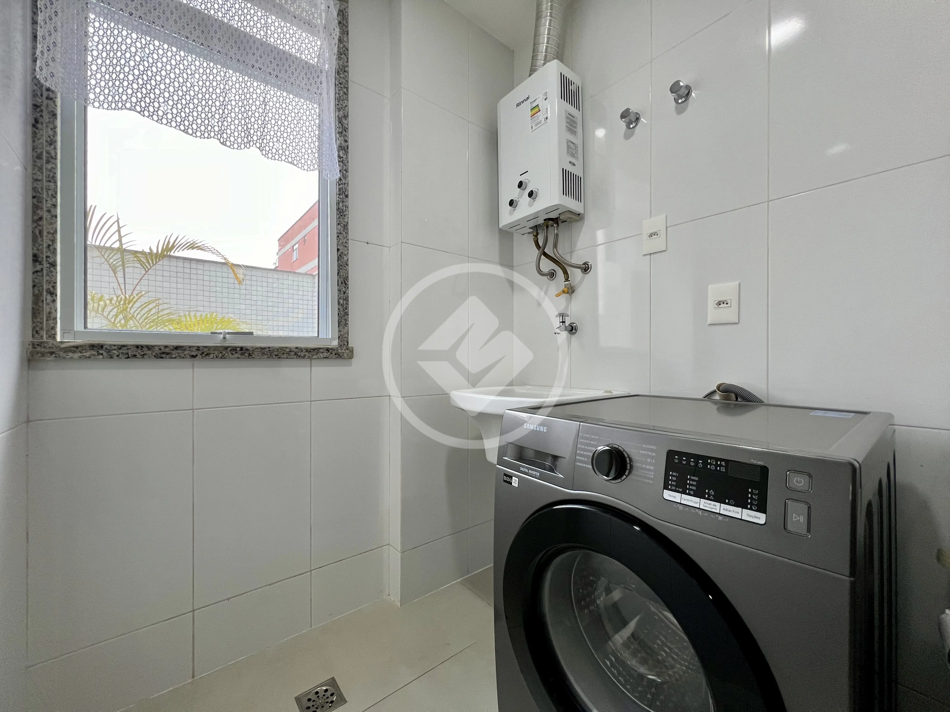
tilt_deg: +0.1
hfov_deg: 106.2
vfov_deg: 89.9
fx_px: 357
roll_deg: -0.3
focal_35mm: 13
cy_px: 356
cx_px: 475
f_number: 1.8
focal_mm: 1.57
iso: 160
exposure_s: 1/120
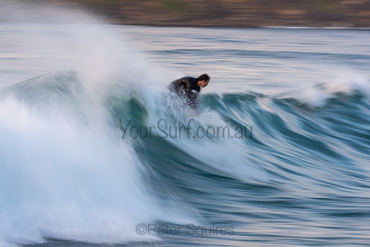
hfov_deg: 6.9
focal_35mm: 300
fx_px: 3084
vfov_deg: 4.6
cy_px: 124
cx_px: 185
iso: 100
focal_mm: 200
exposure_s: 1/13
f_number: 14
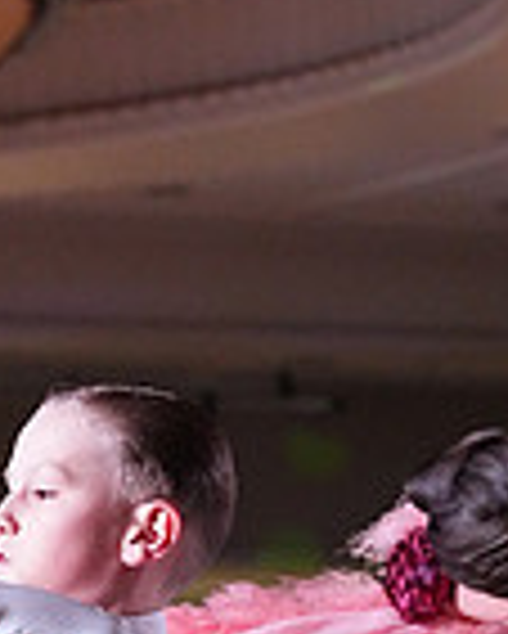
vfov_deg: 4.9
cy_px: 1272
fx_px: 7228
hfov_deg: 4.0
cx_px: -20
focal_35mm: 385
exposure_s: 1/400
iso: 8000
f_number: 5
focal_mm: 100
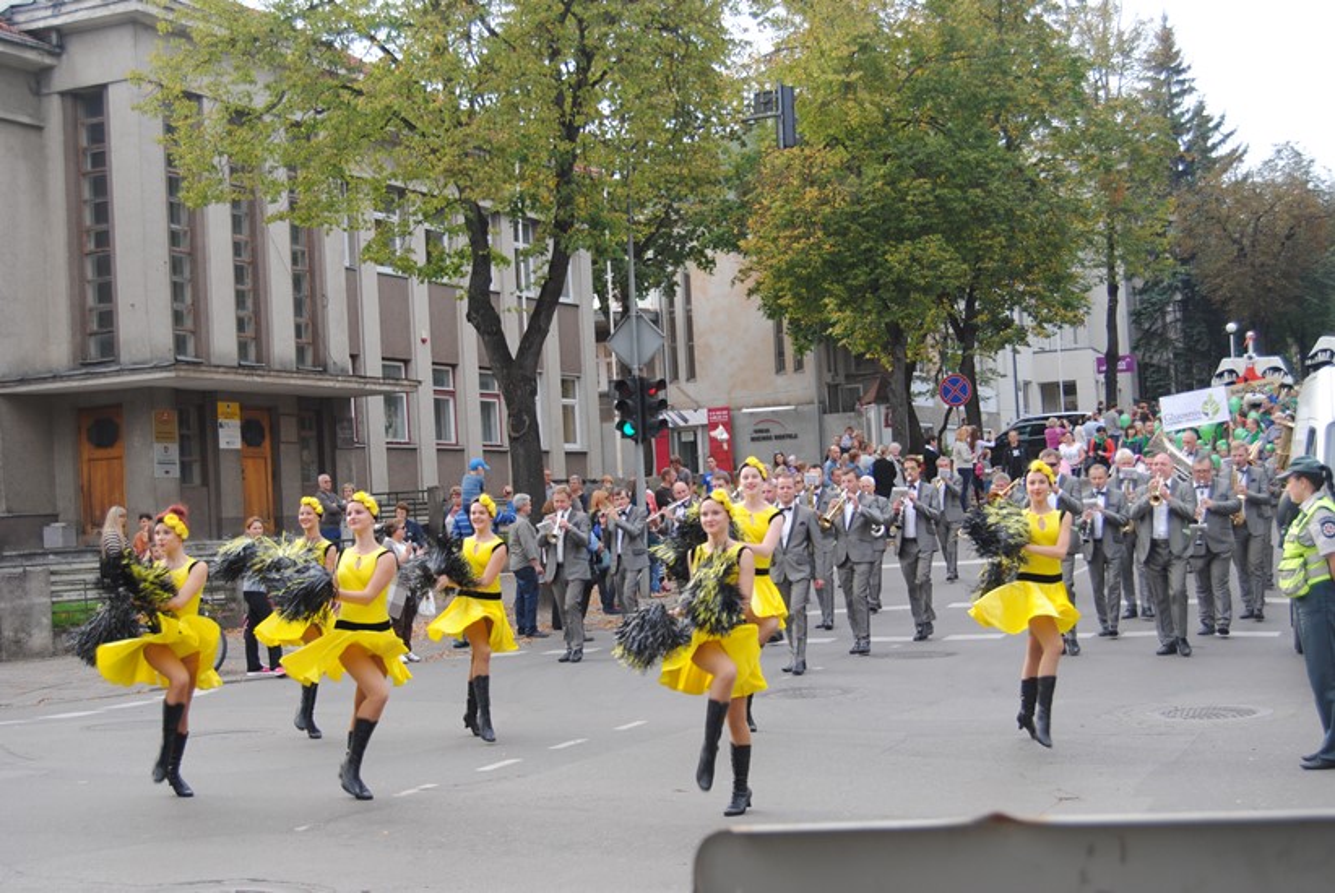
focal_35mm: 52
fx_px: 1949
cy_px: 446
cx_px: 668
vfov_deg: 25.8
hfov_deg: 37.8
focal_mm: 35
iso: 160
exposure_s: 1/125
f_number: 5.6
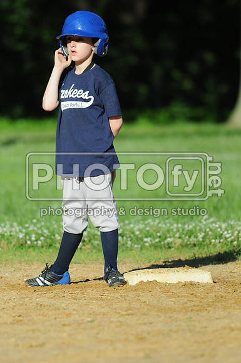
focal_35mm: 450
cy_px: 182
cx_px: 120
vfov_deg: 4.6
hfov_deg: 3.0
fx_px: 4532
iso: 800
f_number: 4
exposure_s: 1/6400
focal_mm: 300
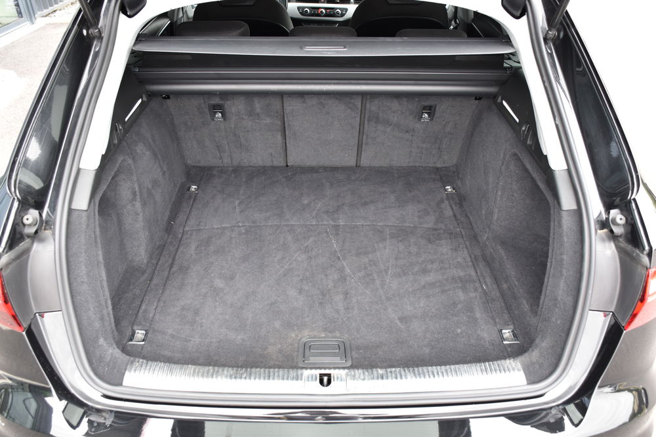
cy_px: 218
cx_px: 328
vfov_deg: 40.0
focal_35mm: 33
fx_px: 601
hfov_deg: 57.2
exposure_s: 1/100
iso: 400
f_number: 5
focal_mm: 22
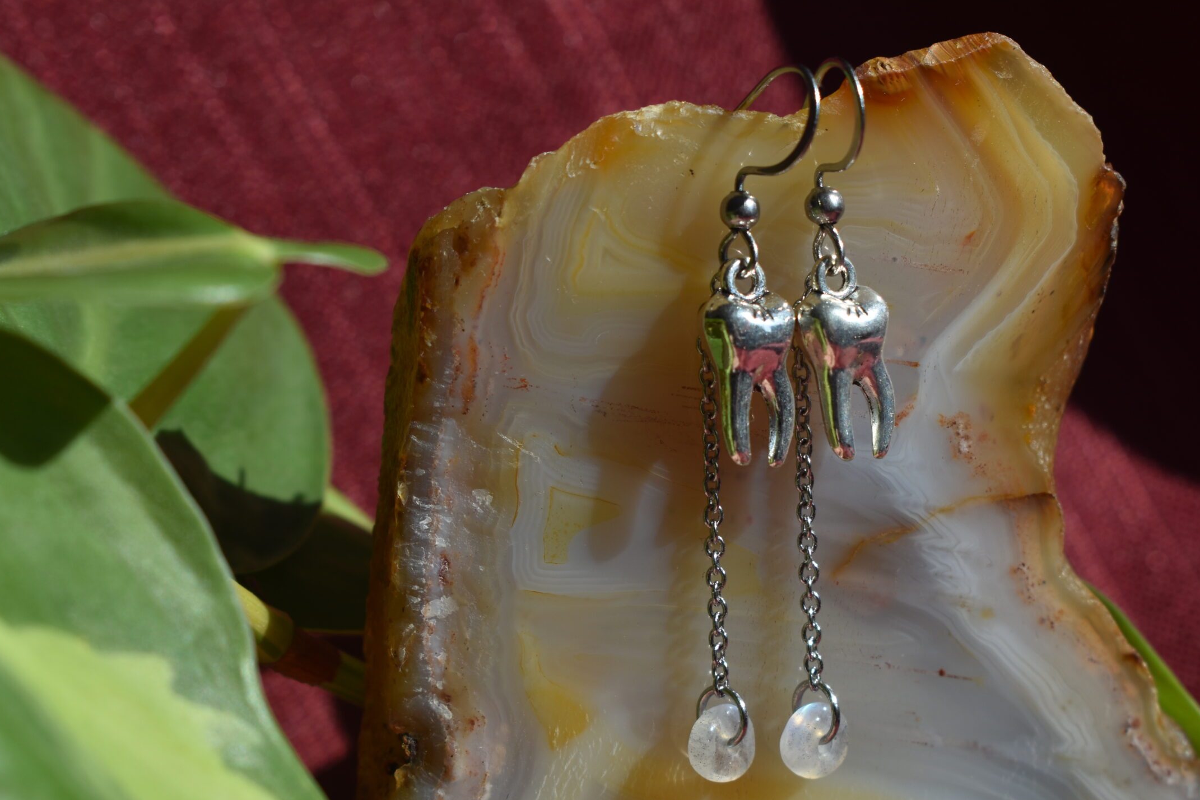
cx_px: 668
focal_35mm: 99
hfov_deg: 20.7
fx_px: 3286
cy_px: 476
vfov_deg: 13.9
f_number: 8
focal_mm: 55
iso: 100
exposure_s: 1/320
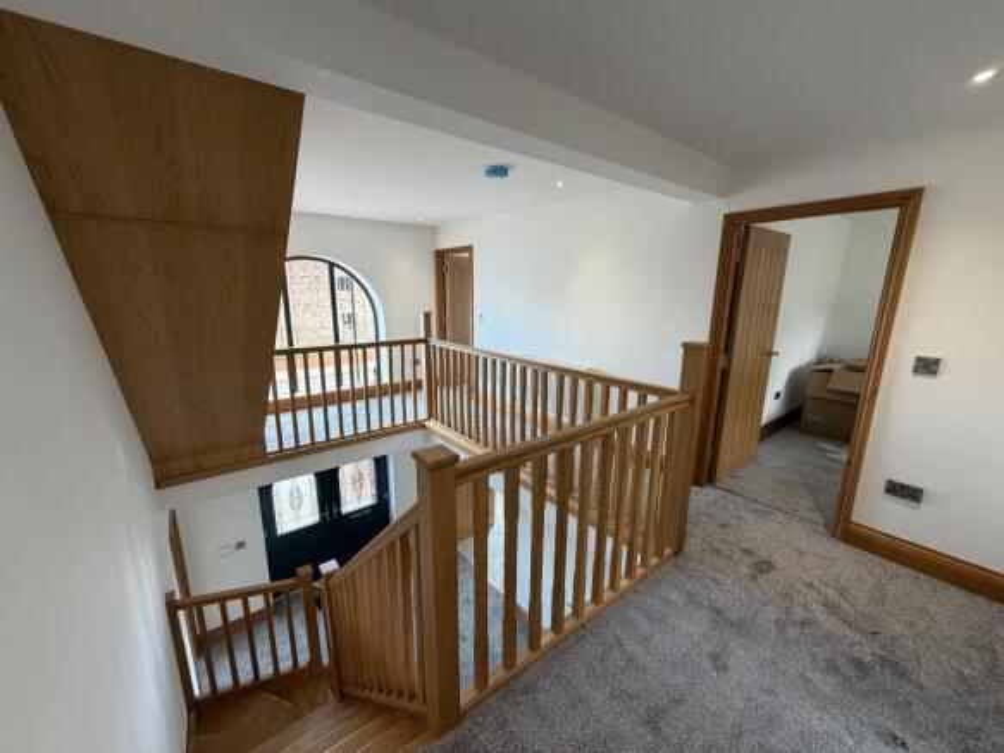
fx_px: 406
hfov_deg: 102.1
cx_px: 502
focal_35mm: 14
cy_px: 376
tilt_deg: -12.5
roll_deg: -0.6
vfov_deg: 85.7
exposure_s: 1/121
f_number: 2.2
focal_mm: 2.22
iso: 250
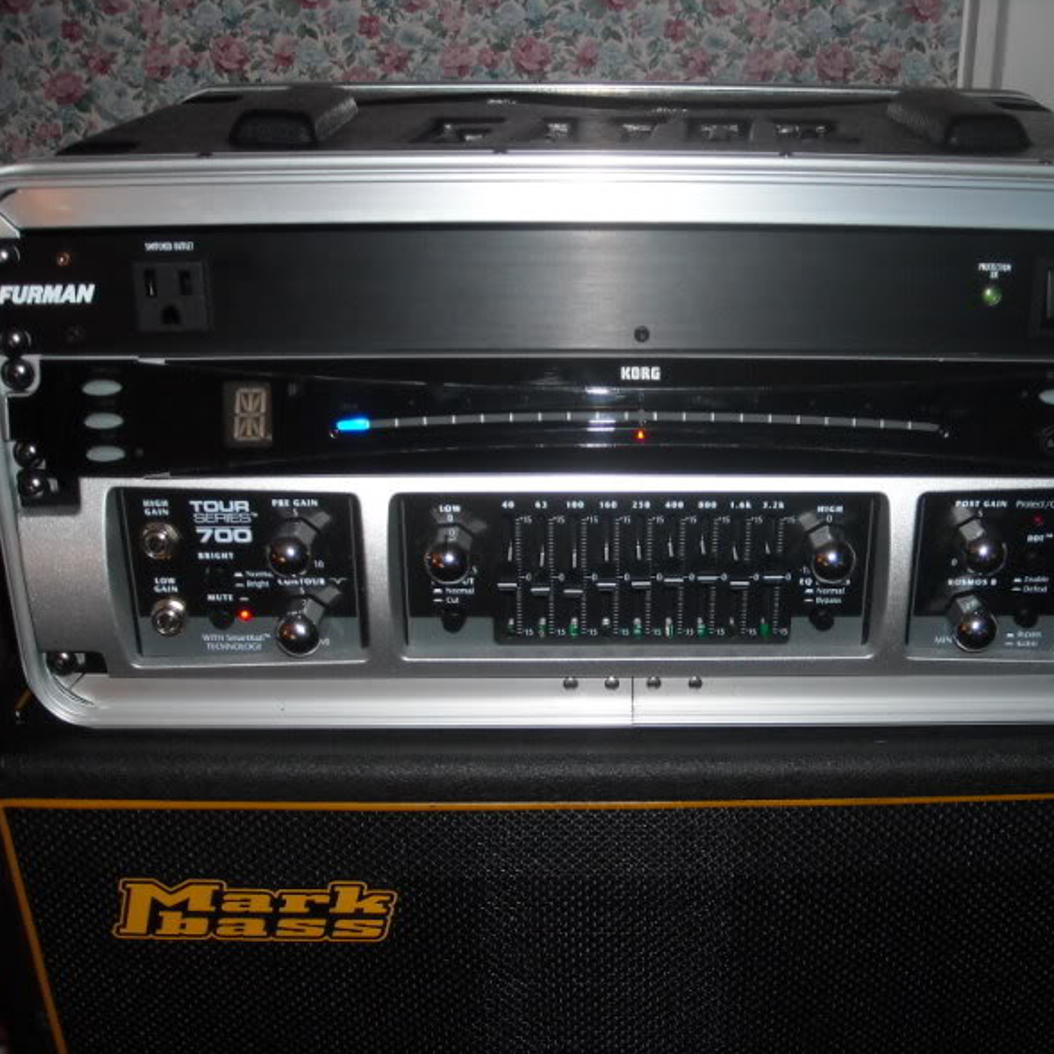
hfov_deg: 39.8
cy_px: 531
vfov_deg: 40.0
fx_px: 1447
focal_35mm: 42
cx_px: 644
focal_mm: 5.7
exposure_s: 1/60
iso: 200
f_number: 2.8
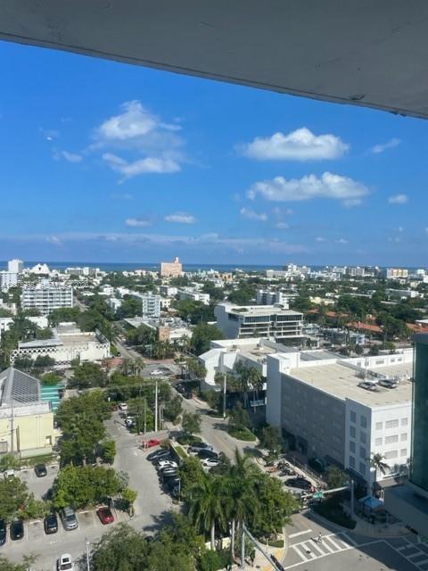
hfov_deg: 53.1
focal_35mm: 26
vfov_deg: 67.3
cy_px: 286
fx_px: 429
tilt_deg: -1.5
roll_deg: -0.3
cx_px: 214
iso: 32
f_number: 1.6
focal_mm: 4.2
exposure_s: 1/4651
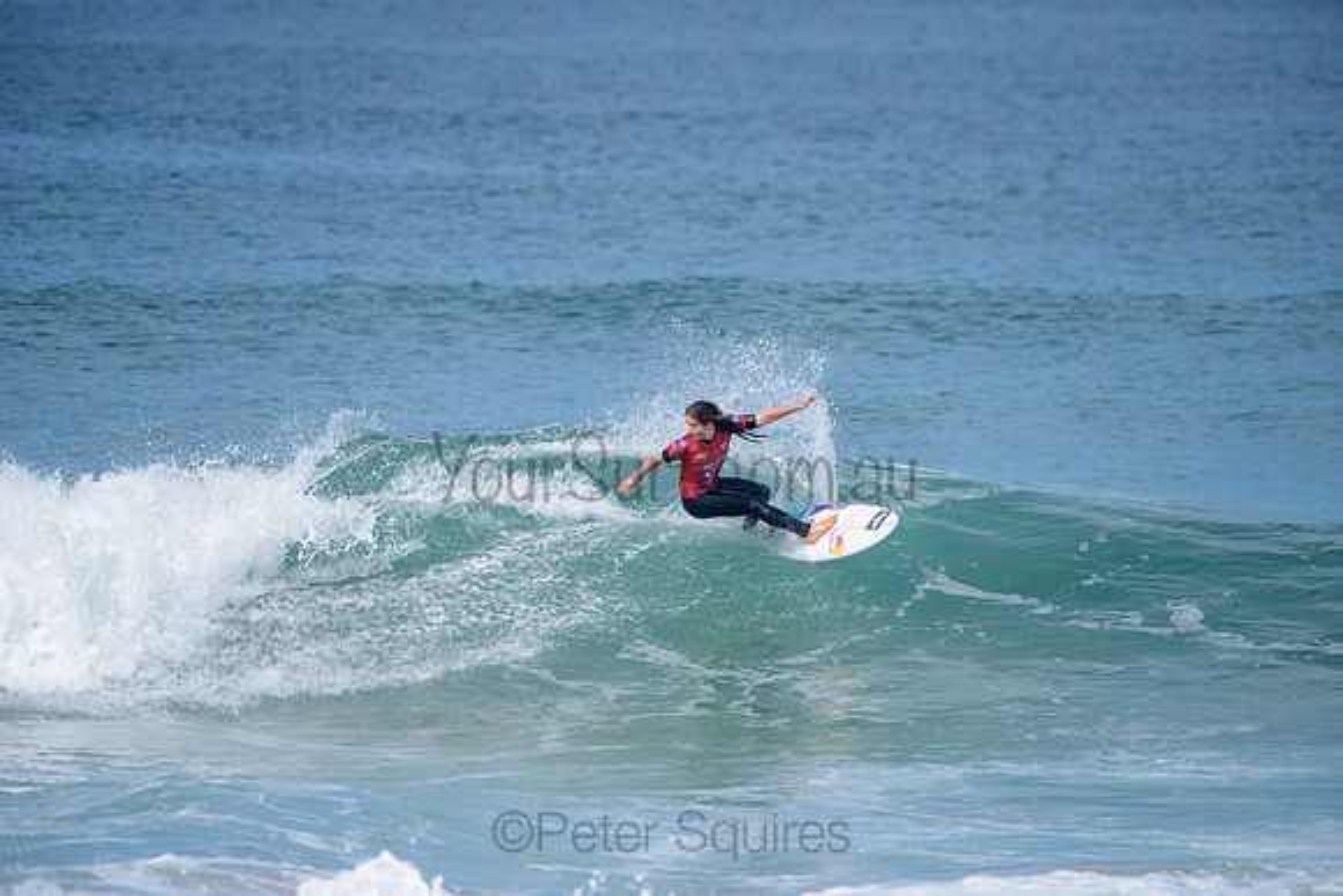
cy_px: 448
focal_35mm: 500
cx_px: 672
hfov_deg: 4.1
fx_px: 18656
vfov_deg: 2.8
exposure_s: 1/2500
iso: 250
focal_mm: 500
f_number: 6.3
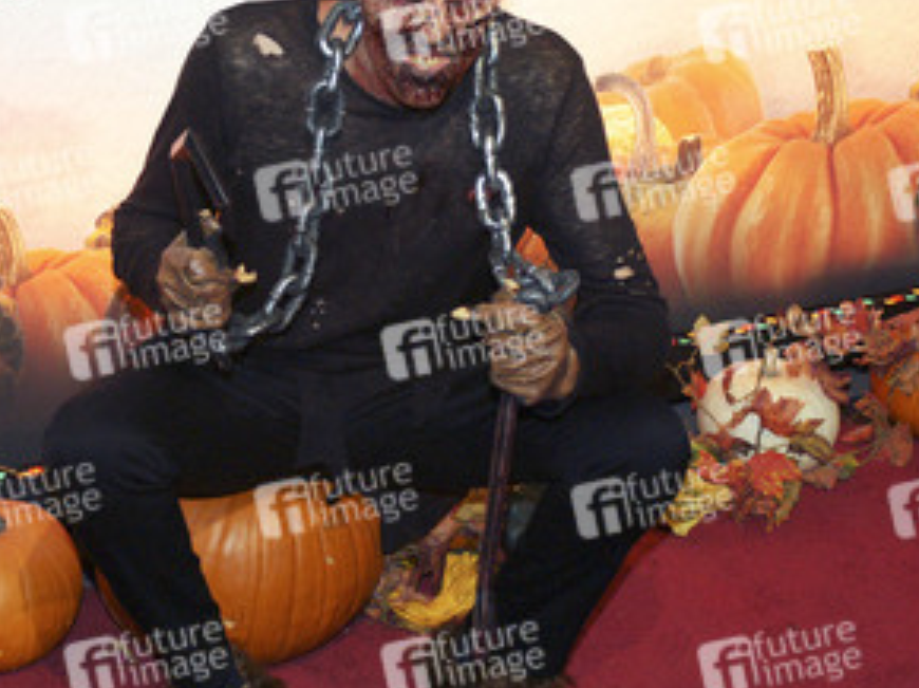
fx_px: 2672
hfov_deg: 19.5
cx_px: 377
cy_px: 263
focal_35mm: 101
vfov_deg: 14.6
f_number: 5.6
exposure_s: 1/400
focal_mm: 45
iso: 1250
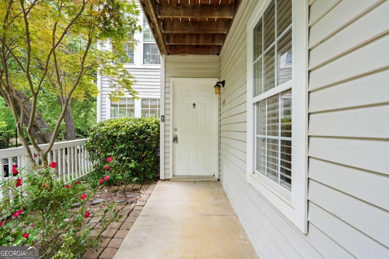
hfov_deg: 96.7
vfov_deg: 73.7
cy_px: 130
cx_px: 194
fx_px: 173
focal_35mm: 16
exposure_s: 1/30
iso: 640
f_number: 8
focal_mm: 16
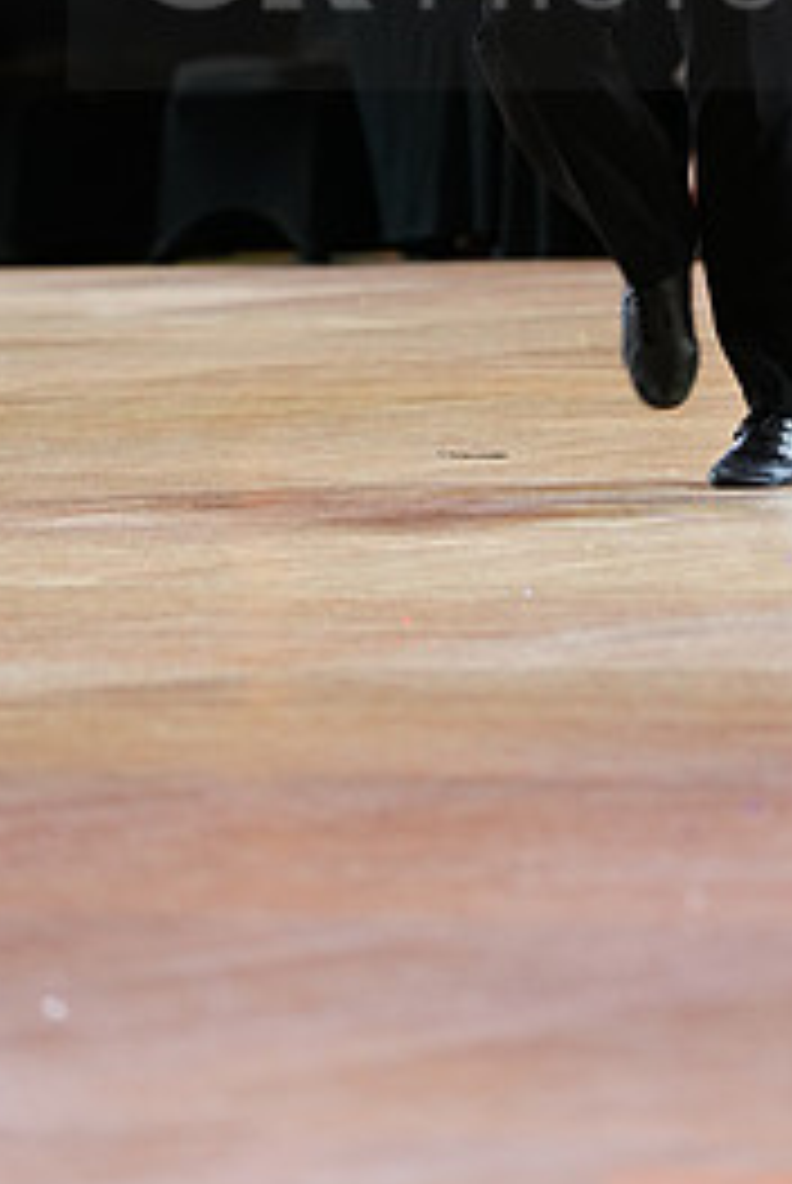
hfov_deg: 3.9
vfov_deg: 5.9
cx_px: 691
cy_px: -59
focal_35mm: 350
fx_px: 11519
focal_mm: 159
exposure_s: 1/250
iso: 2500
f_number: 4
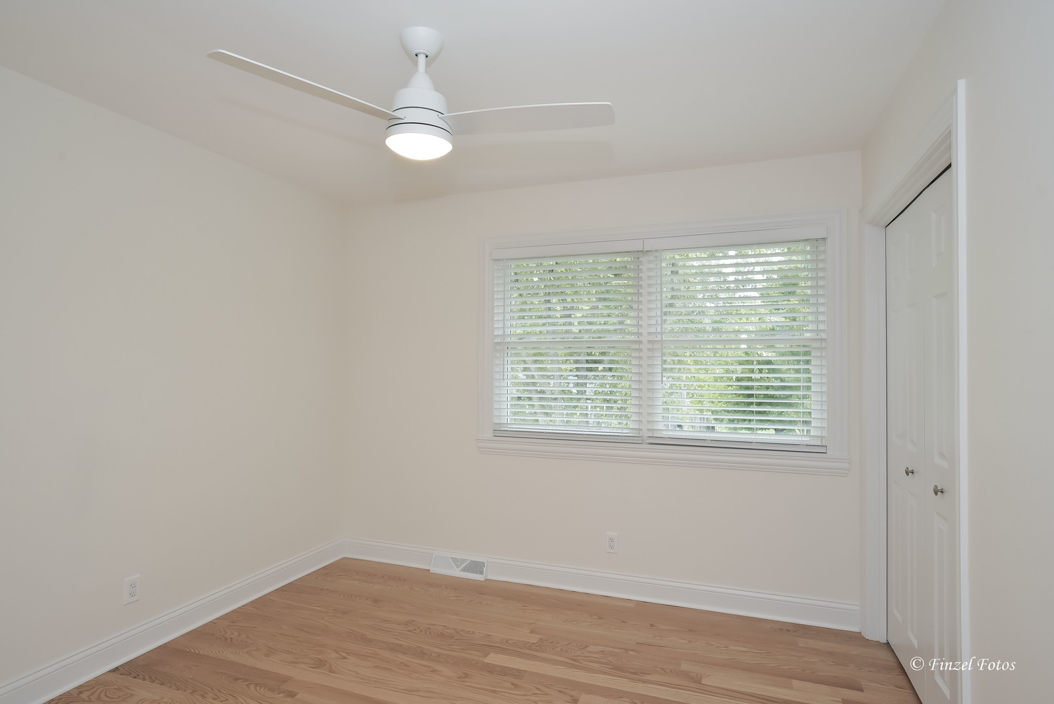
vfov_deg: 64.6
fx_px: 556
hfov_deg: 86.9
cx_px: 527
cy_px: 352
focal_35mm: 19
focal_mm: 19
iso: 400
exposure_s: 1/60
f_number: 8
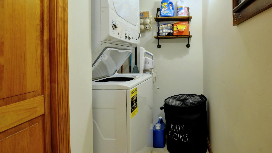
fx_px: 144
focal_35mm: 20
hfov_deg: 85.4
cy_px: 52
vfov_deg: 54.8
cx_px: 165
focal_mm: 10
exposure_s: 1/8
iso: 800
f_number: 8
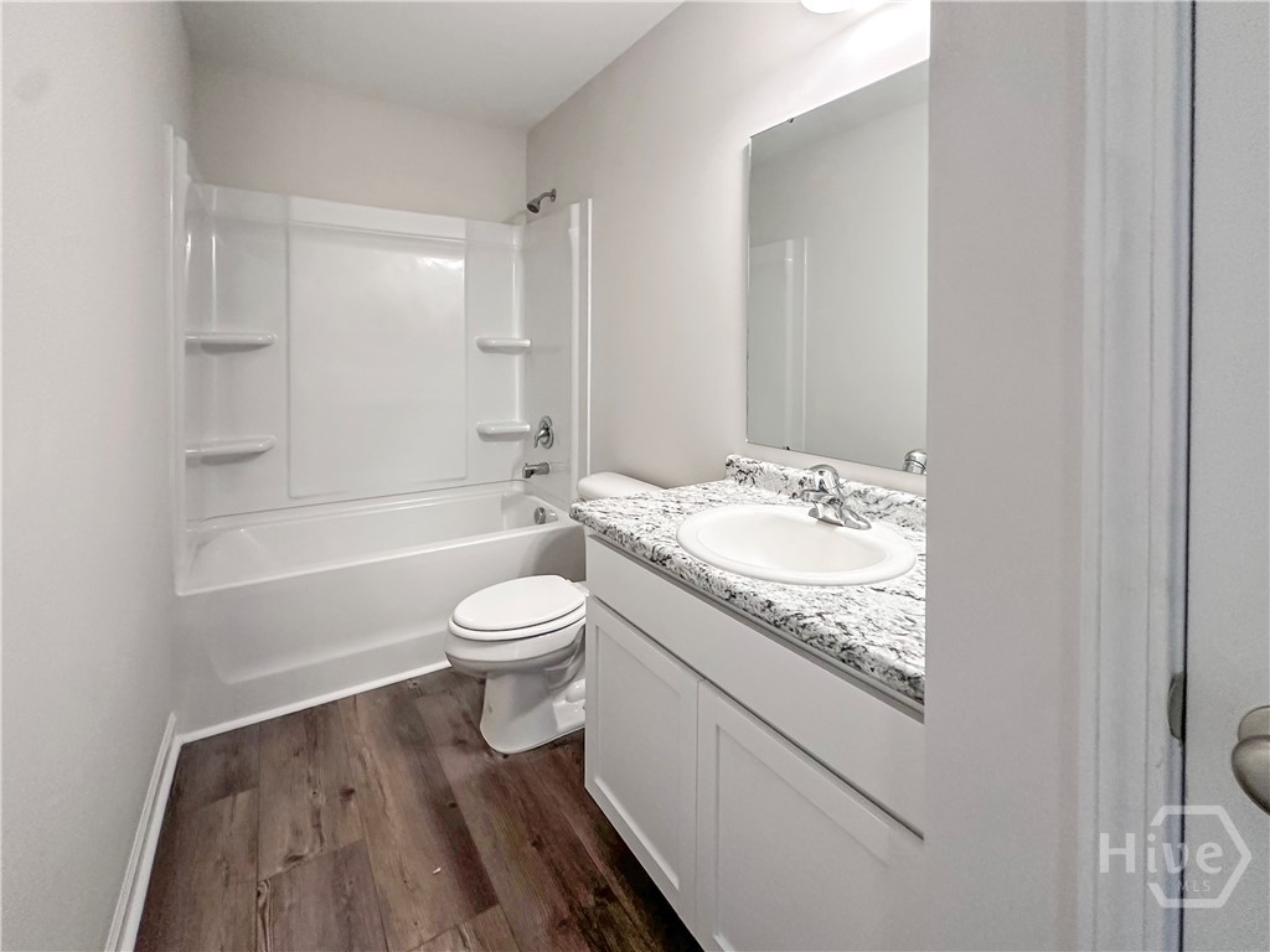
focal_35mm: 14
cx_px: 635
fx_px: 514
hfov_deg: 102.1
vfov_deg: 85.7
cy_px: 476
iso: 320
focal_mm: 2.22
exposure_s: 1/120
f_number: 2.2
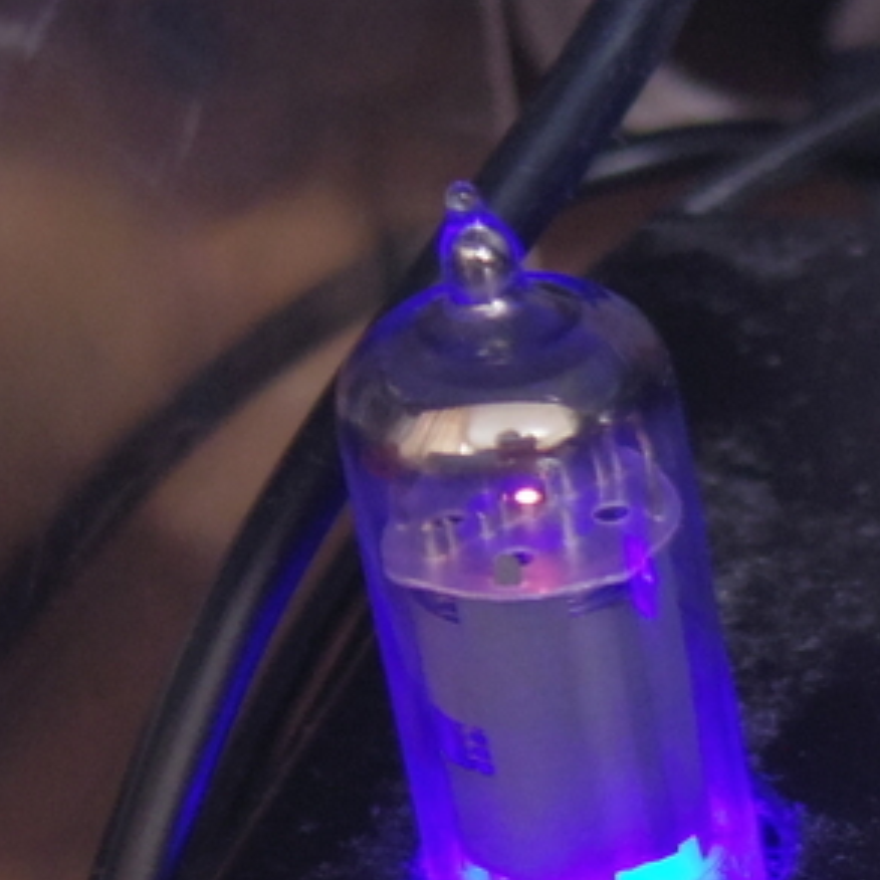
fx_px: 4918
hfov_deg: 10.1
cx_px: 982
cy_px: 1181
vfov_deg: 10.0
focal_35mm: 171
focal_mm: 8.5
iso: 400
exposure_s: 1/5
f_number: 1.9
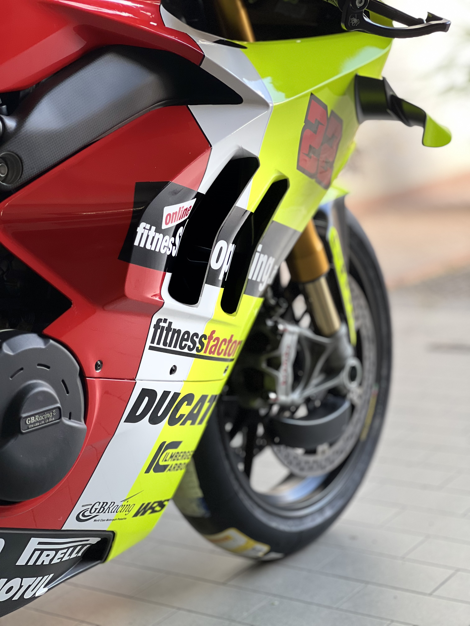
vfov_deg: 25.3
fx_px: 1394
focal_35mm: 77
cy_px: 313
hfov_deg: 19.1
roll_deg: +4.8
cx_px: 235
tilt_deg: -9.7
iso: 100
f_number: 2.8
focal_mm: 9
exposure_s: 1/121
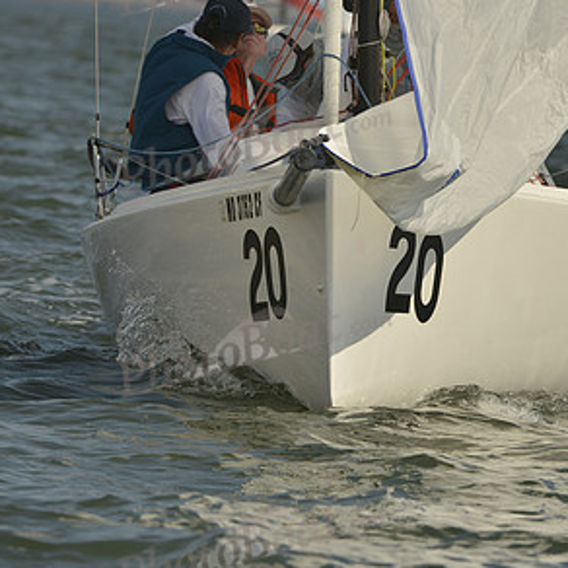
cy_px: 219
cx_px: 494
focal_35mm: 574
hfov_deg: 3.1
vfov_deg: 3.1
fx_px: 10656
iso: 280
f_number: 10
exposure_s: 1/1250
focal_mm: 340
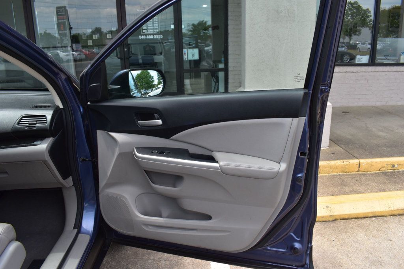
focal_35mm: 27
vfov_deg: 47.9
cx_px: 202
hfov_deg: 67.4
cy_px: 134
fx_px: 303
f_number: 10
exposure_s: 1/250
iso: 400
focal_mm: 18
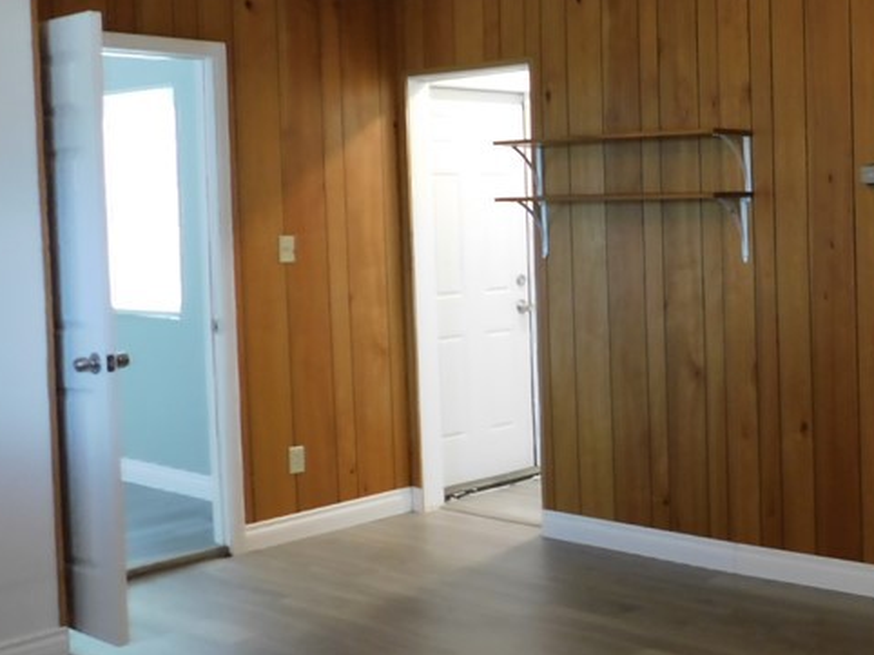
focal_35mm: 51
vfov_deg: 28.5
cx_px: 843
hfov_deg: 34.6
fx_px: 1287
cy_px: 256
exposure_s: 1/15
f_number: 3
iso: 400
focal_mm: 4.1
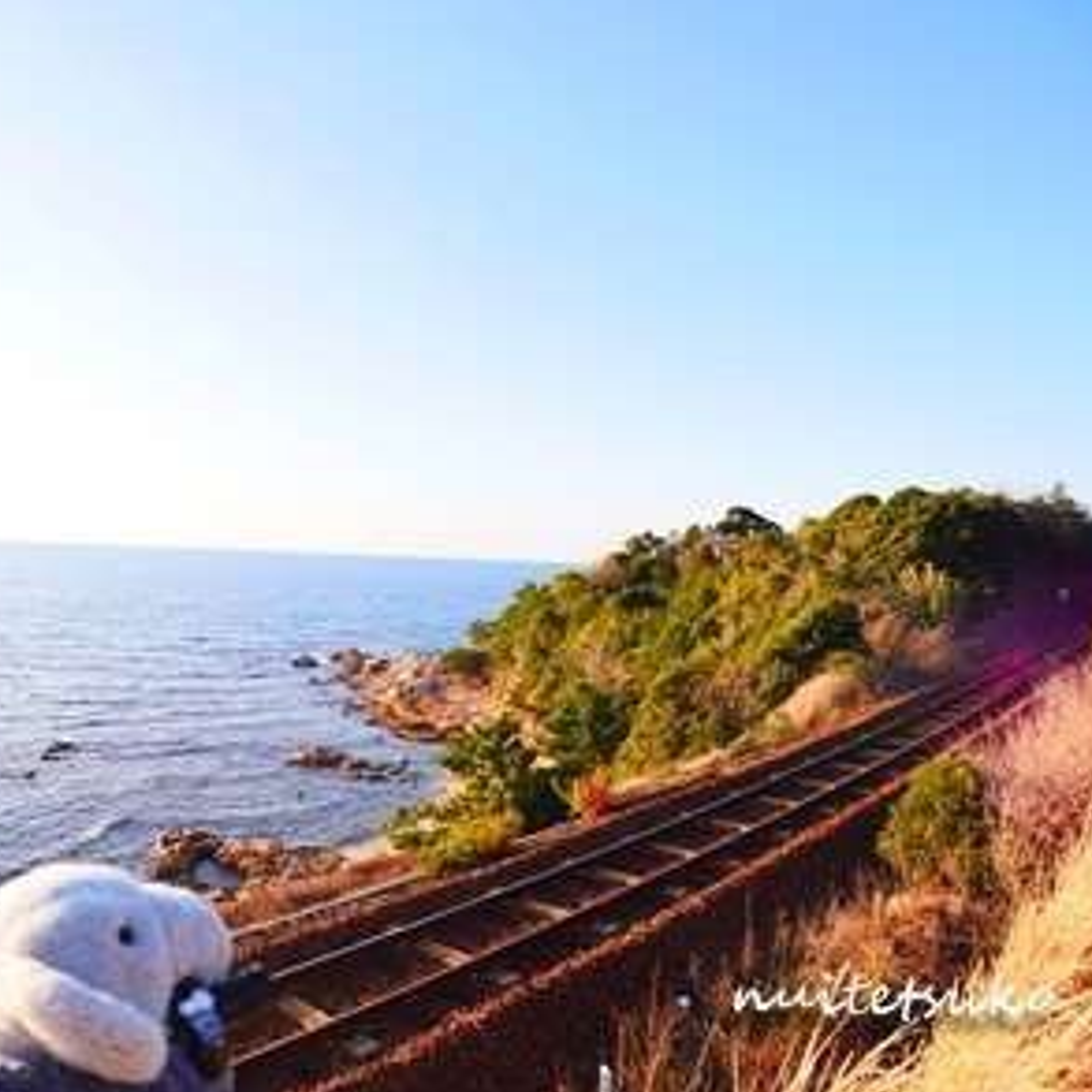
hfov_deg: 54.8
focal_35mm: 29
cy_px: 552
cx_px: 388
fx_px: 1035
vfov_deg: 55.6
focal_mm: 12
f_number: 4.2
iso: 250
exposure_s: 1/400
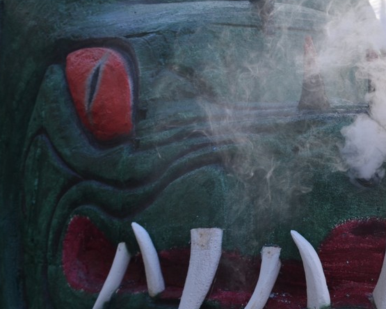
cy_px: 149
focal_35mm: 130
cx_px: 324
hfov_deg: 14.7
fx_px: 1485
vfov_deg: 11.9
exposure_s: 1/200
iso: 100
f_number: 5
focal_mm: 50
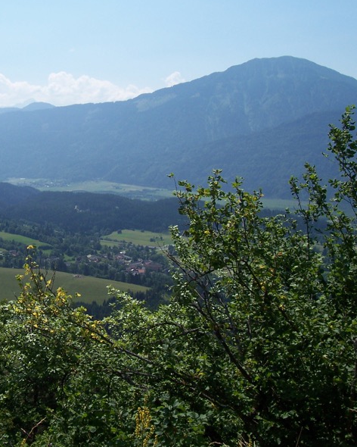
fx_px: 594
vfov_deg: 41.2
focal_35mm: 45
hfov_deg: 32.6
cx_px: 79
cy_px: 223
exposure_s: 1/750
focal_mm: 5.6
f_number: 5.6
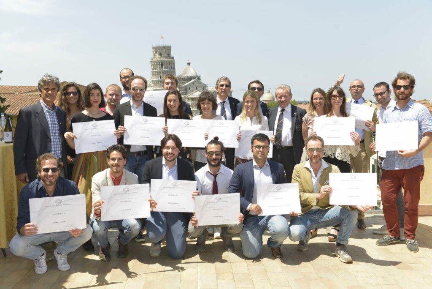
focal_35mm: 36
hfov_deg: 53.1
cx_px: 216
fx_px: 432
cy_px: 144
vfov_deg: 36.9
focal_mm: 36
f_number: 5.6
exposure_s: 1/250
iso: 100
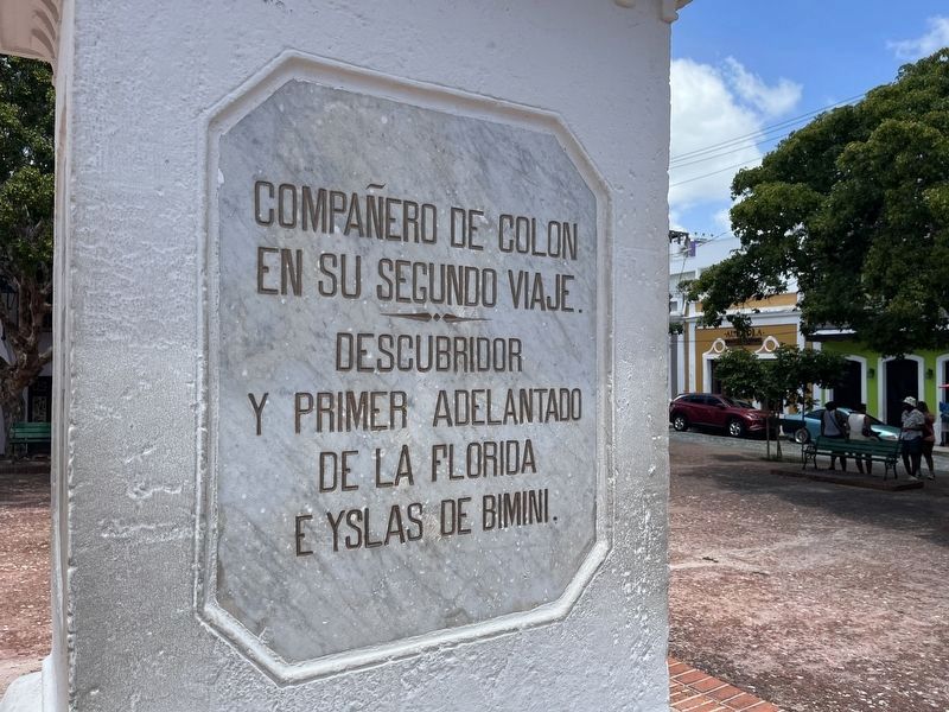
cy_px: 356
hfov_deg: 67.3
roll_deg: -0.3
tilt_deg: +0.5
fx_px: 713
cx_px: 474
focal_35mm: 26
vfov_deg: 53.1
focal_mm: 5.1
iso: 50
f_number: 1.6
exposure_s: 1/2632
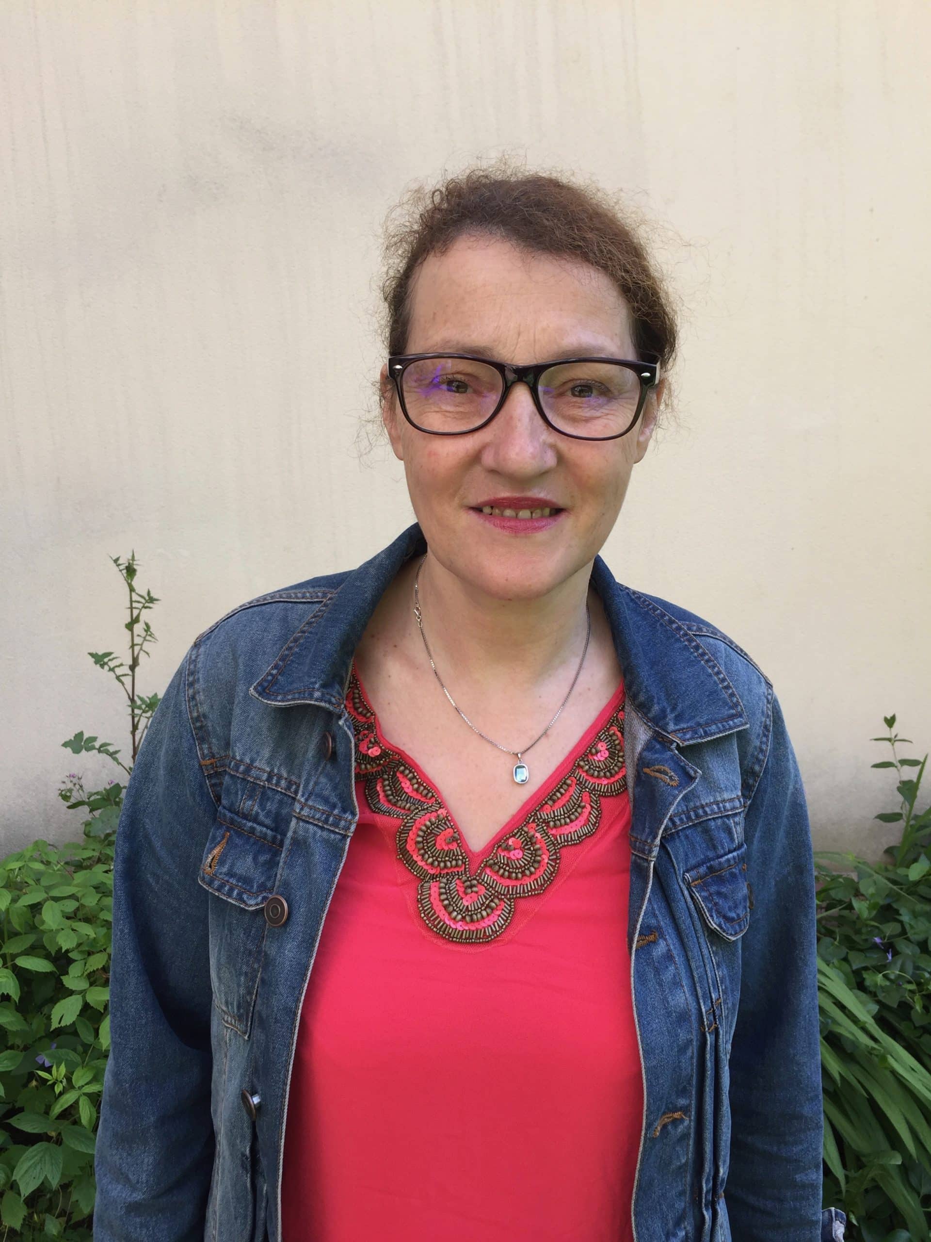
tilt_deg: -7.7
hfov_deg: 48.2
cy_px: 621
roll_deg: +1.0
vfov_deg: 61.7
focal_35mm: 29
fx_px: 1040
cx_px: 466
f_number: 2.2
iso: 32
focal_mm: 4.15
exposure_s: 1/216
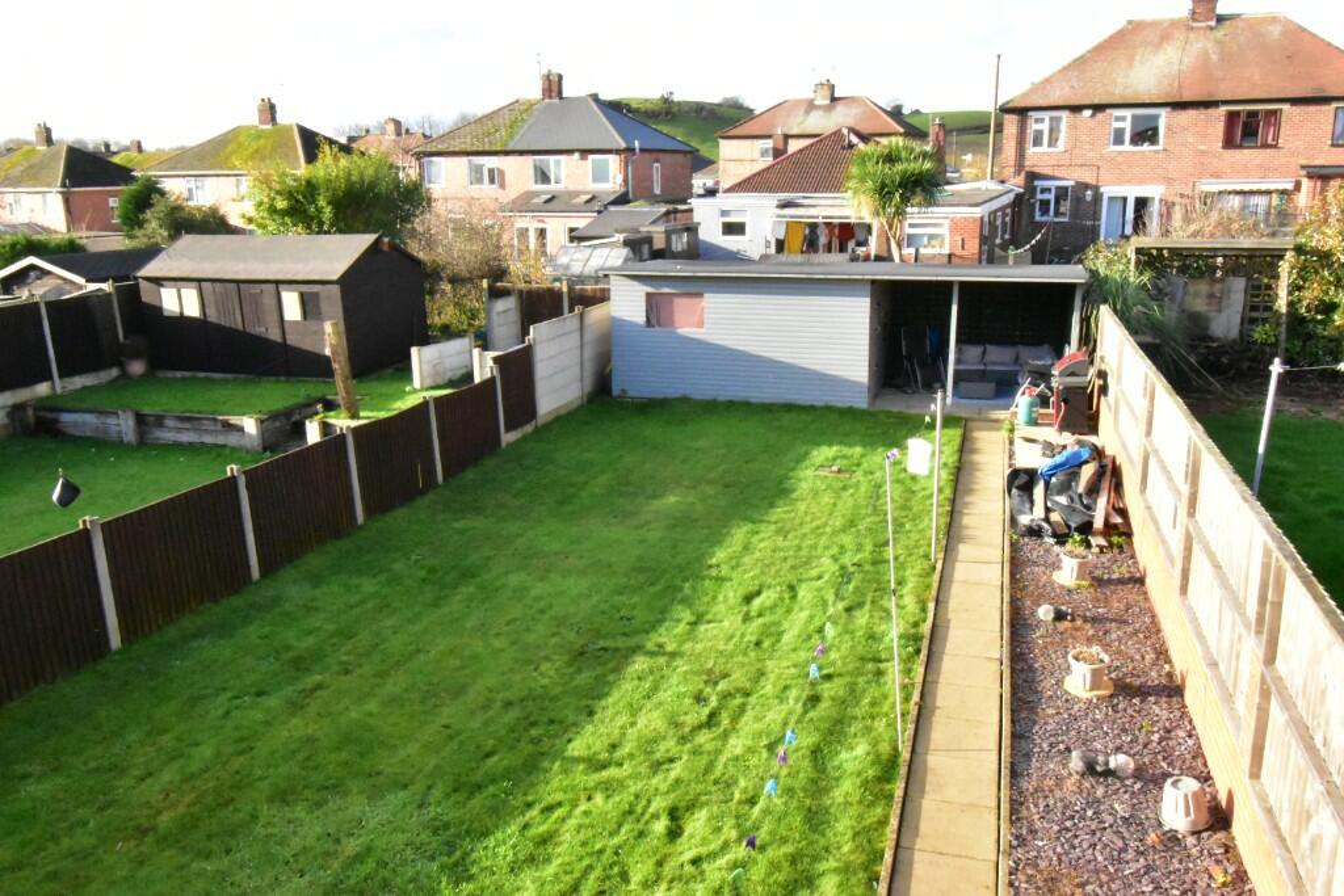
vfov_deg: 43.6
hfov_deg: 61.9
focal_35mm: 30
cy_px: 448
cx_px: 672
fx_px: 1120
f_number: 29
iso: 8000
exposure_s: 1/200
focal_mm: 20
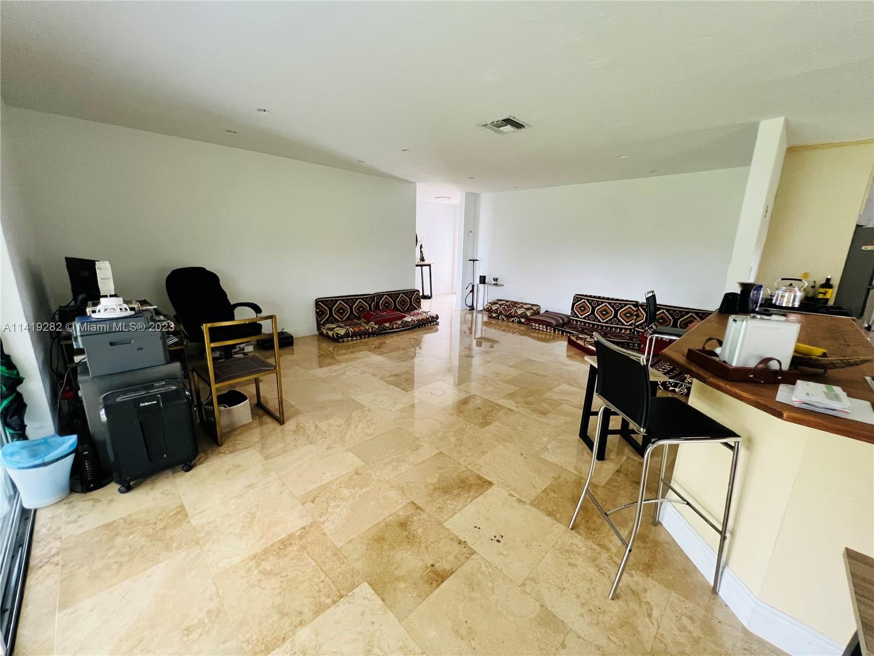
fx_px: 328
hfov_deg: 106.2
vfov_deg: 89.9
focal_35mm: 13
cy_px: 328
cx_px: 437
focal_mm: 1.57
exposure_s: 1/62
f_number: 1.8
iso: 250
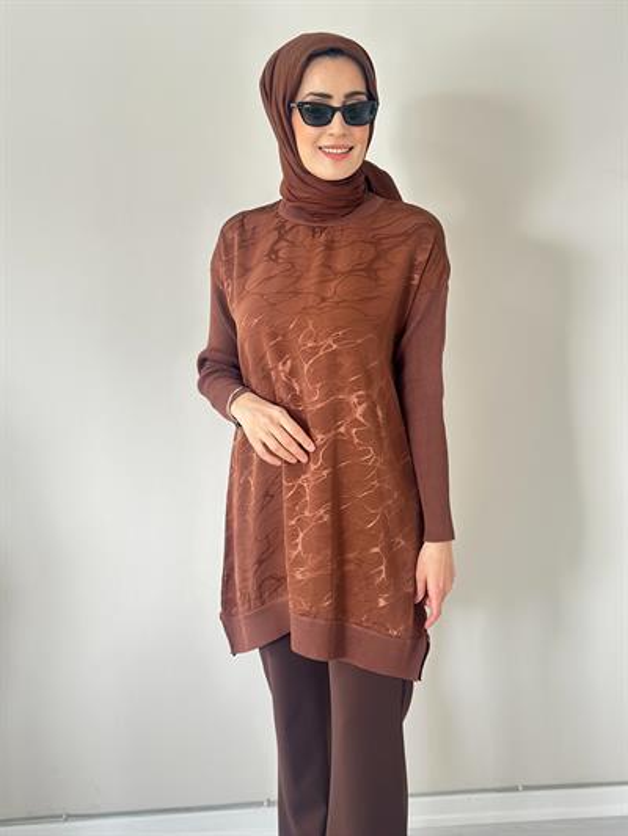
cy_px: 418
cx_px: 314
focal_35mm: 48
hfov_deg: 30.3
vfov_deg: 39.6
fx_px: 1161
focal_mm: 6.86
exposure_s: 1/50
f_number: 1.78
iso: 250
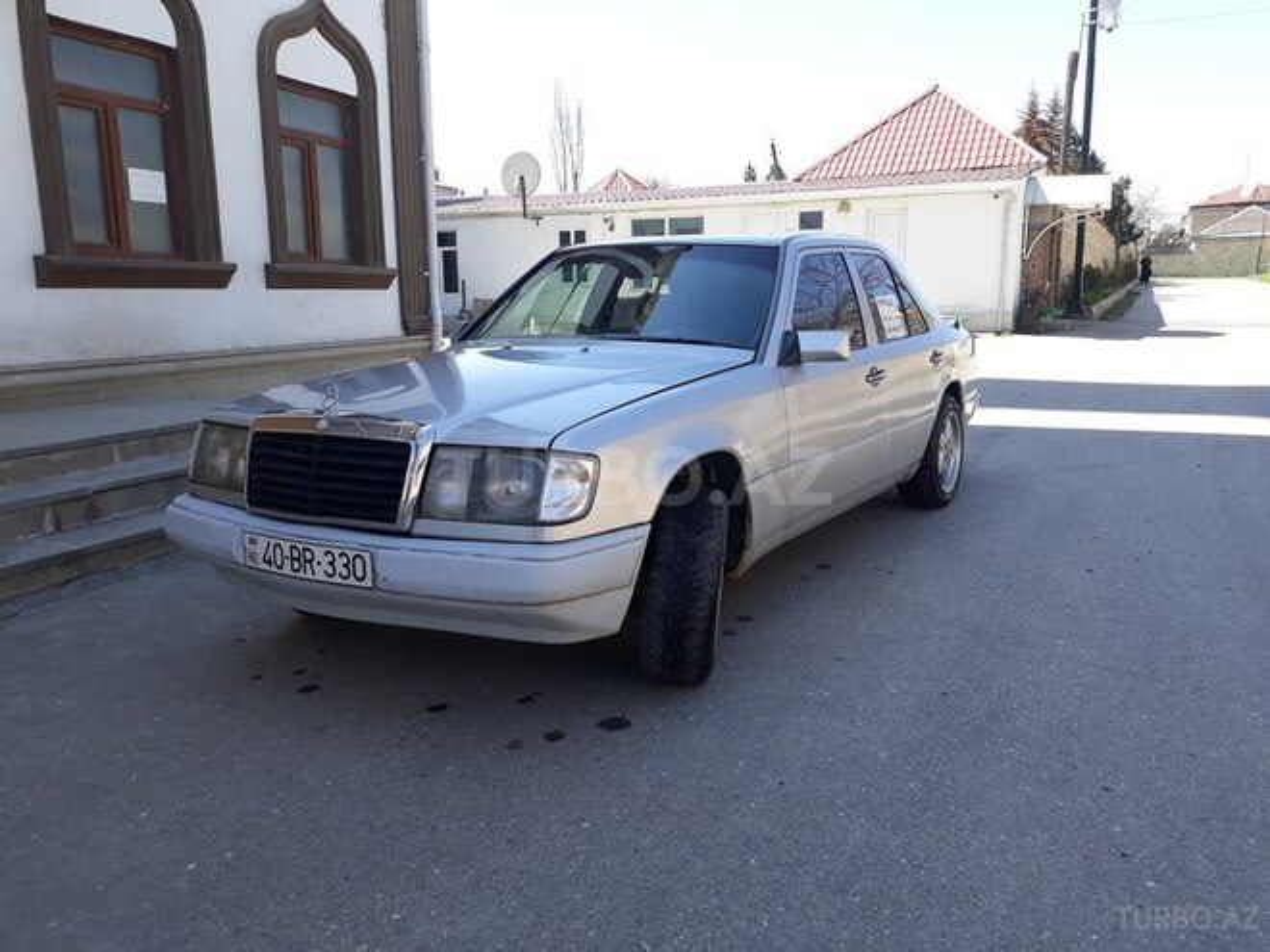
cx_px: 635
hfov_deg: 65.3
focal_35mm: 27
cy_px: 476
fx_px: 991
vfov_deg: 51.4
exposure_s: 1/556
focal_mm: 3.71
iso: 40
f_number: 1.7
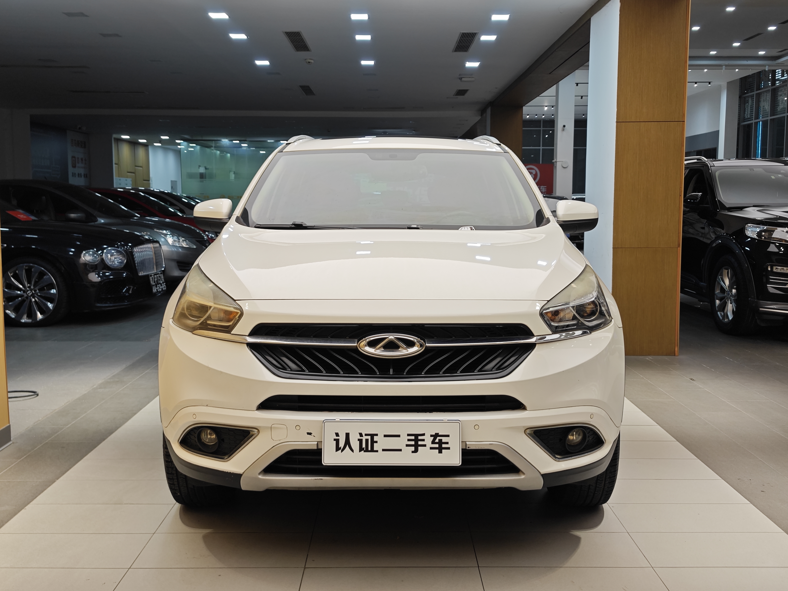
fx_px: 797
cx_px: 394
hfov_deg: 52.6
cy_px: 296
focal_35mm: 35
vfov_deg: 40.7
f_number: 1.9
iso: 80
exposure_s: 1/100
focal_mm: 8.7
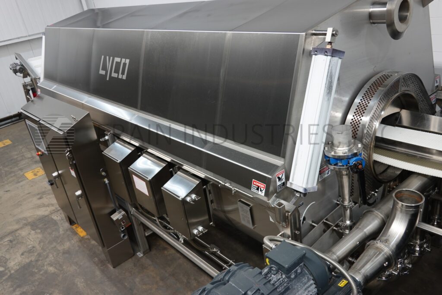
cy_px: 148
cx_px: 221
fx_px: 368
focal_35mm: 30
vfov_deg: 43.6
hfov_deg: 61.9
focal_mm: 11.29
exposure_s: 1/30
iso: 125
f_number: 3.5
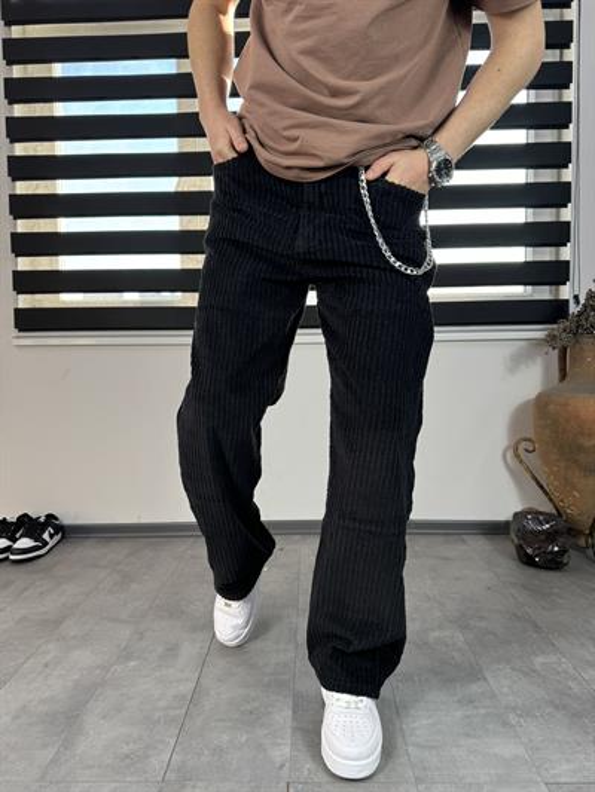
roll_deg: -0.2
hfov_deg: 56.8
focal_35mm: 24
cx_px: 298
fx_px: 550
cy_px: 396
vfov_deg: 71.6
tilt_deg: -3.5
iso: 100
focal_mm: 6.86
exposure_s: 1/121
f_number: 1.78
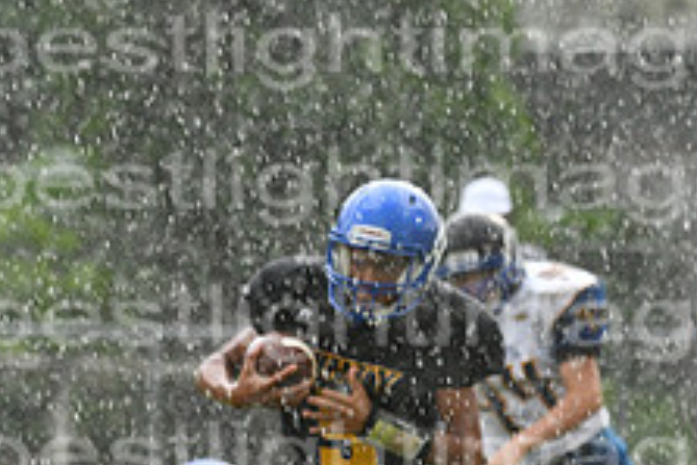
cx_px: 388
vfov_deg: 2.5
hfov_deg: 3.8
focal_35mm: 546
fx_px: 10578
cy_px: 392
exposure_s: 1/800
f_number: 4.5
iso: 1000
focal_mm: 140
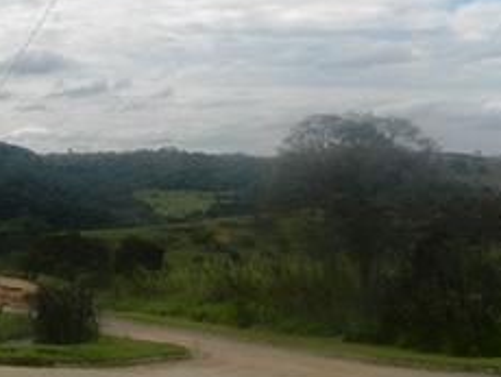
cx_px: -76
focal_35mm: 64
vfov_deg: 23.0
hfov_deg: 27.2
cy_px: 183
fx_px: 927
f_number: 4.5
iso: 160
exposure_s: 1/800
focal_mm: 4
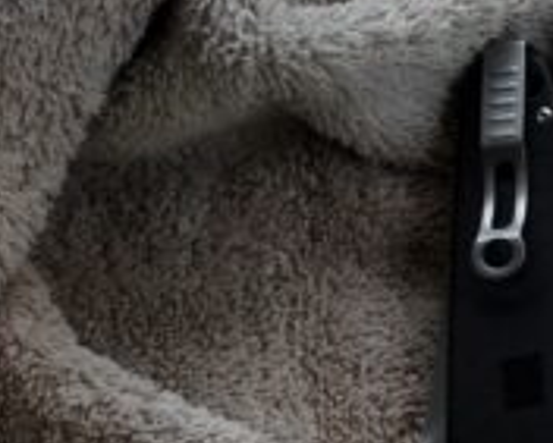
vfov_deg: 9.7
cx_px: 1540
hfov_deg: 9.8
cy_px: 222
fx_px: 2604
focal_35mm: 159
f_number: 1.8
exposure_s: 1/60
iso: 328
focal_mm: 4.27
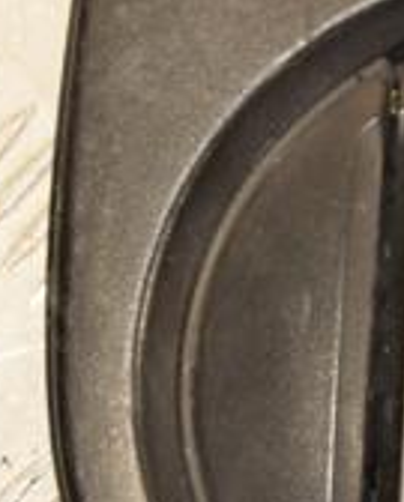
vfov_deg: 8.0
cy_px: 305
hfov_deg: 6.4
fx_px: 3592
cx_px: 566
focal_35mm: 241
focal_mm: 48
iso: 800
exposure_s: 1/200
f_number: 7.1
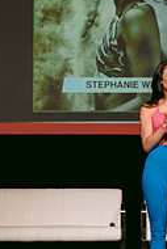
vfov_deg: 10.2
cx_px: 146
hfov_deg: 6.8
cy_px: 76
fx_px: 1396
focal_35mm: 201
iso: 400
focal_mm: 85
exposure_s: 1/320
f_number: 3.2
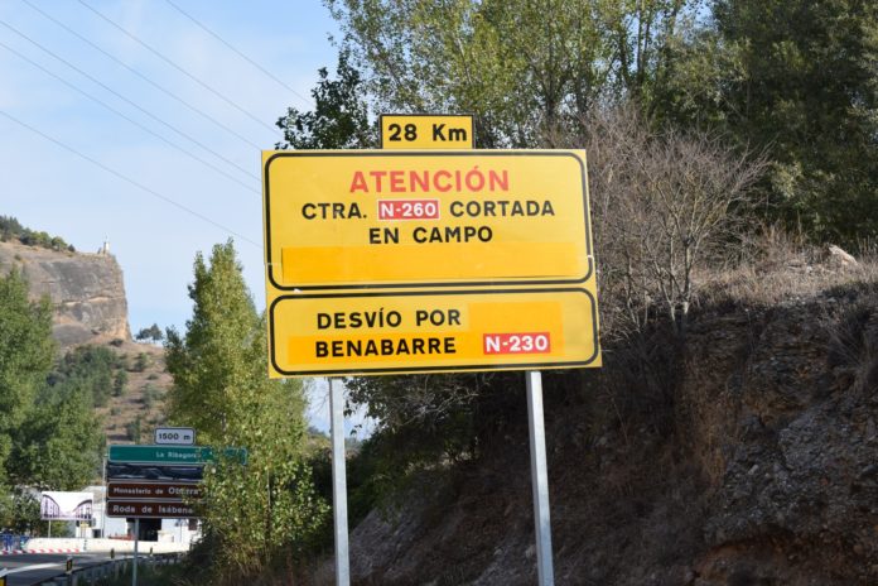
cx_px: 439
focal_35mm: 82
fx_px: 2012
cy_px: 293
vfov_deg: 16.6
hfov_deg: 24.6
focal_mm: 55
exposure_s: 1/320
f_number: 9
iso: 200
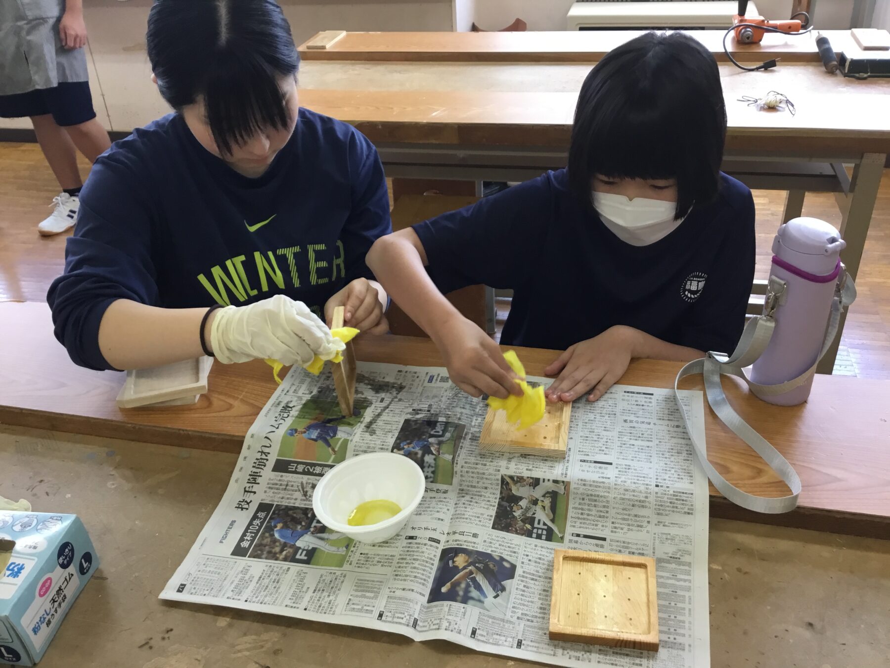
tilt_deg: -32.4
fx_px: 797
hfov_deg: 58.4
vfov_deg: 45.4
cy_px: 334
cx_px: 445
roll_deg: +2.7
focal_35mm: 31
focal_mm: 3.3
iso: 50
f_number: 2.4
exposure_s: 1/30
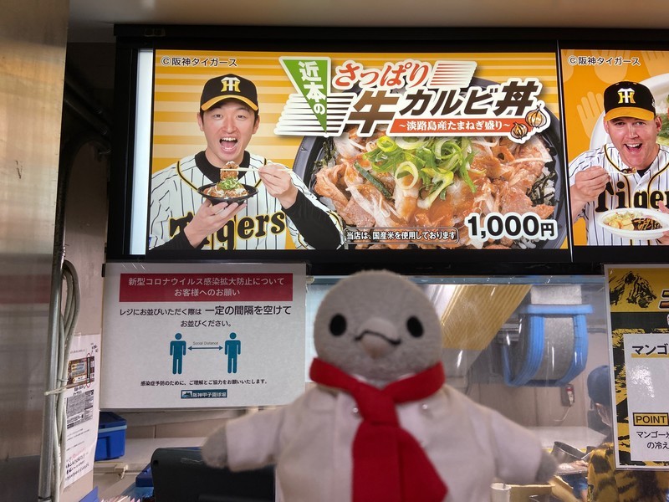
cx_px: 334
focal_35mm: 26
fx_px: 502
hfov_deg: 67.3
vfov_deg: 53.1
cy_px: 251
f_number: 1.8
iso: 40
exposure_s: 1/120
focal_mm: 4.25
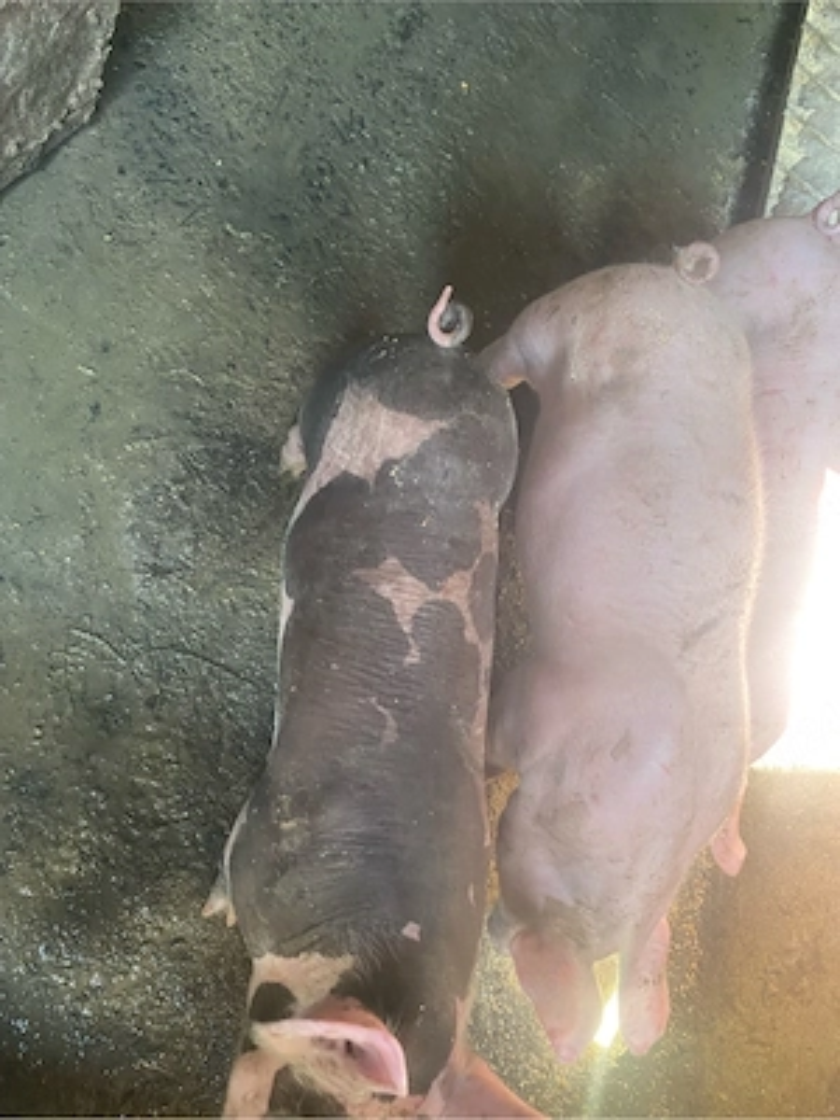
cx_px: 420
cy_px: 560
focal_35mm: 26
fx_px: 841
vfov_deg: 67.3
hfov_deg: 53.1
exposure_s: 1/60
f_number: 1.8
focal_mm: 4.25
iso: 160
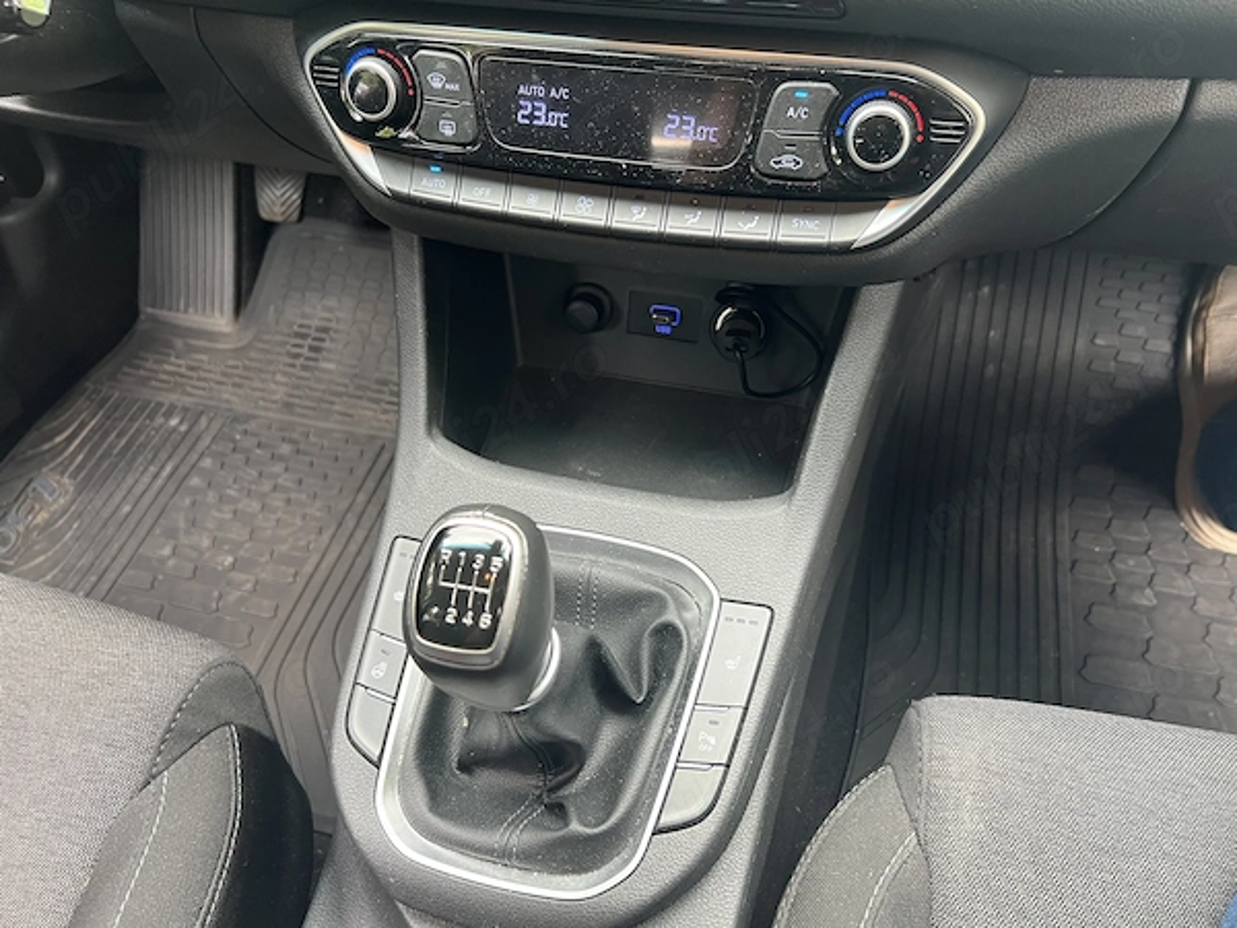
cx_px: 618
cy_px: 464
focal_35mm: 26
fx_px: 929
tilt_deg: -46.3
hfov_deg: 67.3
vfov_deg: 53.1
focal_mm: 5.7
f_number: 1.5
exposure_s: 1/74
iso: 125
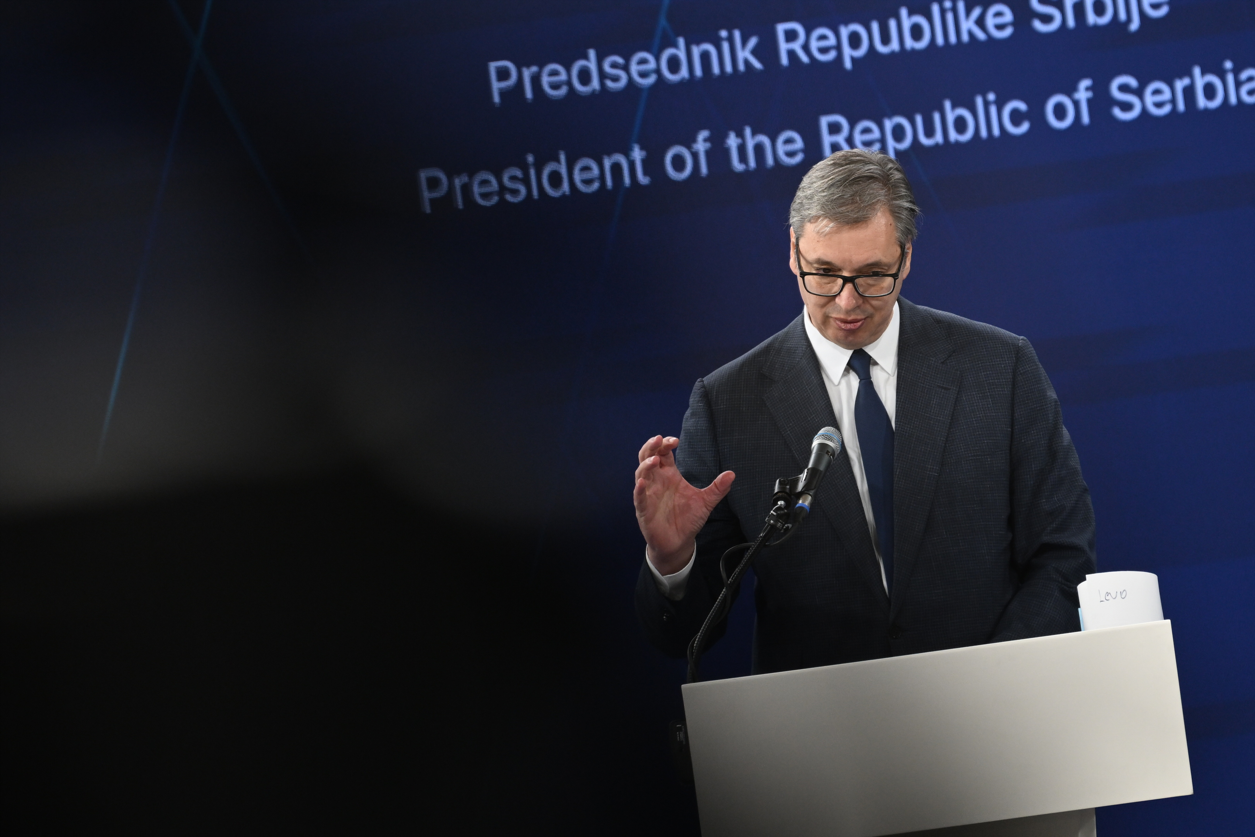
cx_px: 628
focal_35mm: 300
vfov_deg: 4.6
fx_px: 10458
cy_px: 418
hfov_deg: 6.9
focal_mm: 200
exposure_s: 1/400
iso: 1000
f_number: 4
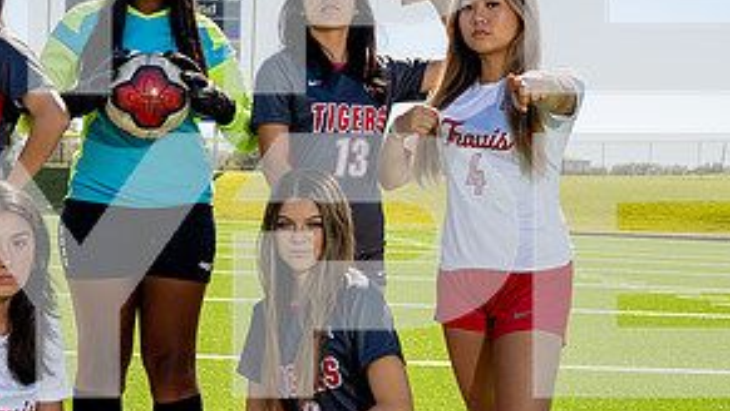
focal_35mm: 73
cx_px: 183
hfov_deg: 28.5
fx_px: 1414
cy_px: 267
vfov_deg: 16.5
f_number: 6.3
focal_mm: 35
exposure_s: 1/200
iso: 100
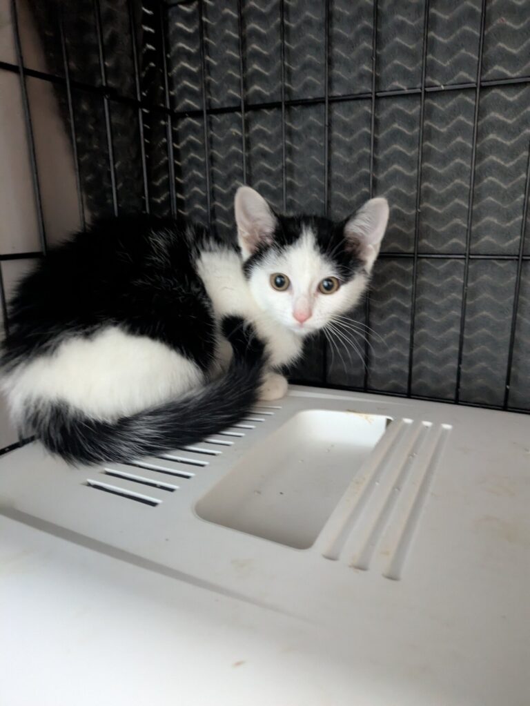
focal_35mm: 25
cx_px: 265
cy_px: 353
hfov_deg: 54.9
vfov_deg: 69.4
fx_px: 510
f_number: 1.89
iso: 1144
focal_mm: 5.43
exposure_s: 1/16.7
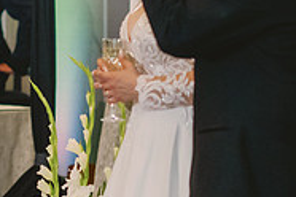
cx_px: 64
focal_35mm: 326
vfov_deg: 4.2
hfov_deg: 6.3
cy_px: 114
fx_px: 2680
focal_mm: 85
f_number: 2.5
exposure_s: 1/160
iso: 3200
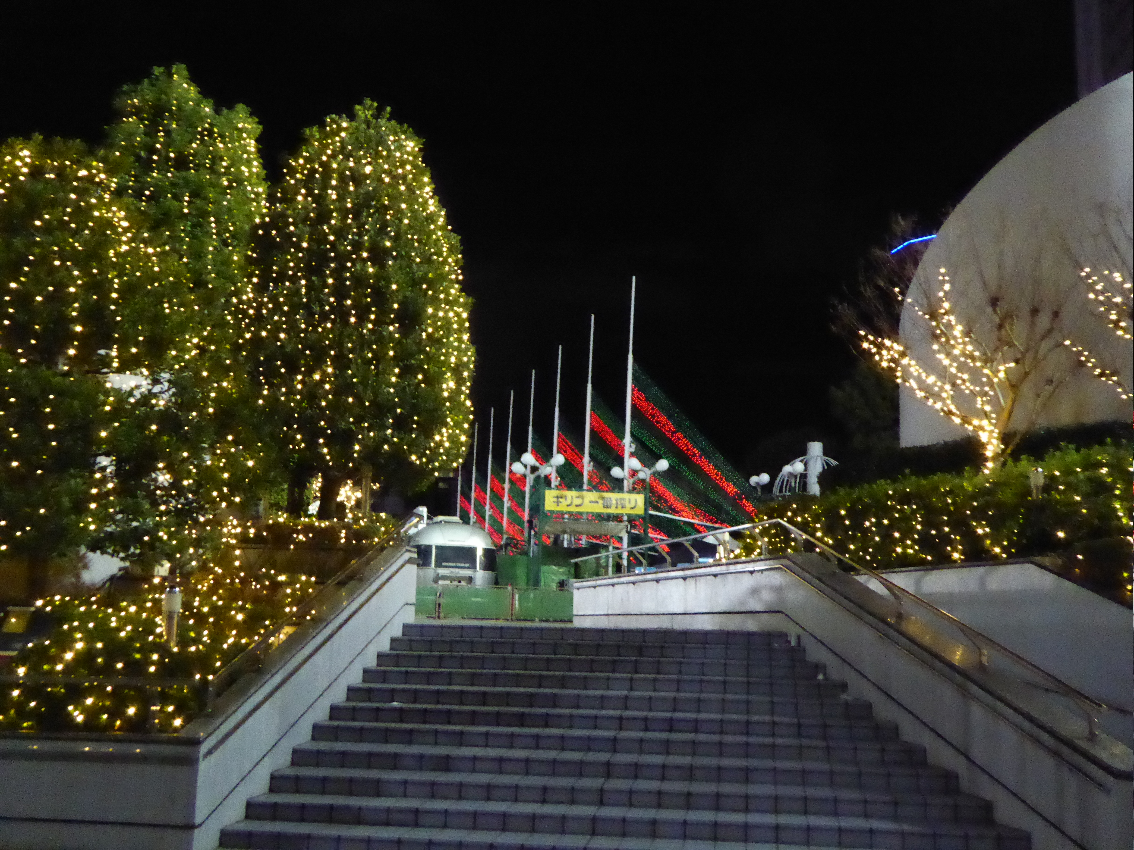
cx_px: 567
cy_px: 425
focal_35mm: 39
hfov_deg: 47.9
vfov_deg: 36.8
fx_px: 1278
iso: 3200
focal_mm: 6.7
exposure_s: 1/40
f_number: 3.7
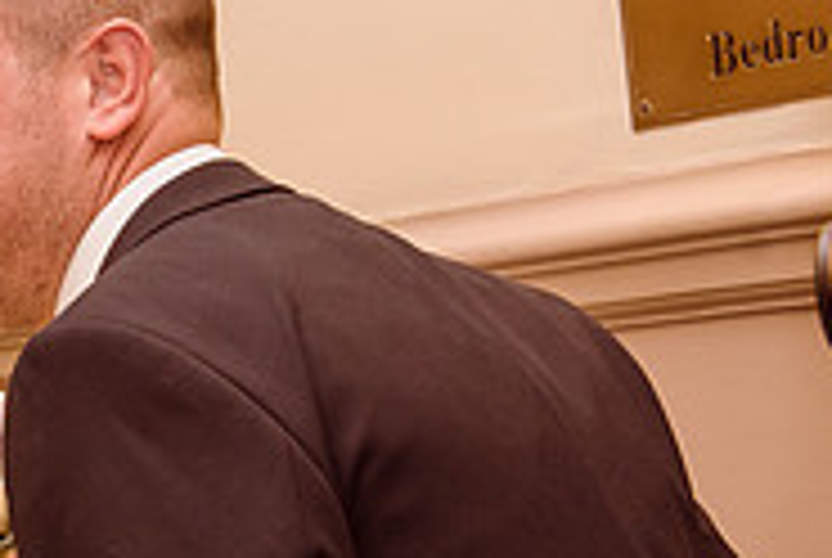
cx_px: -405
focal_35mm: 141
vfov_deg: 9.6
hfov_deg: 13.7
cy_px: 650
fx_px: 3264
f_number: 5.6
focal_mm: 45
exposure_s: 1/80
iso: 500
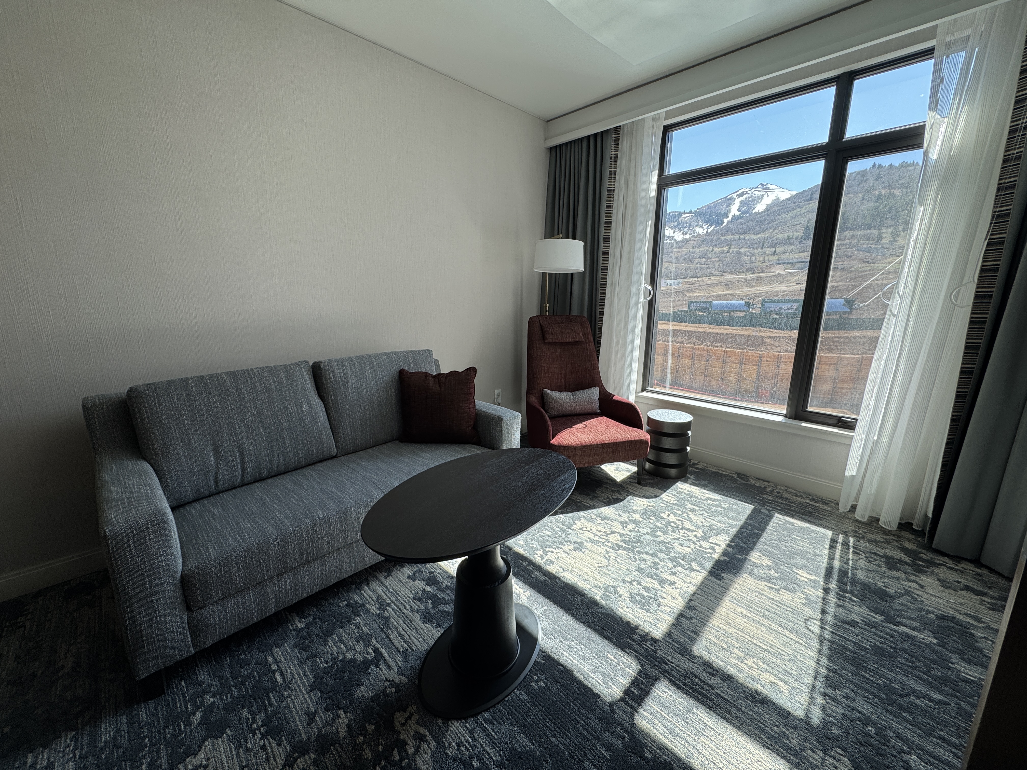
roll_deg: -0.5
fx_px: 415
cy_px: 385
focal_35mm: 14
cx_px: 514
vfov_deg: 85.7
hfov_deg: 102.1
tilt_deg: -12.6
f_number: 2.2
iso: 40
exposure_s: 1/158
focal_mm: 2.22
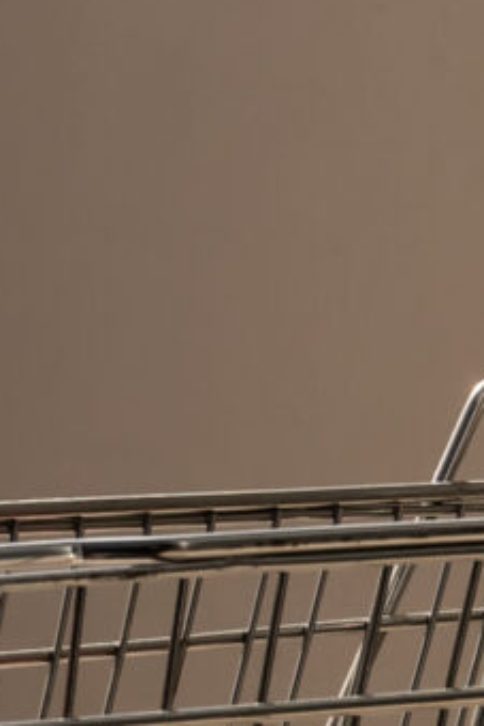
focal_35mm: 316
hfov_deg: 4.3
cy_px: 1952
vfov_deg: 6.1
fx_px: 6366
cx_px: 475
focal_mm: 28
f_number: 7.1
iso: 100
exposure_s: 1/1600
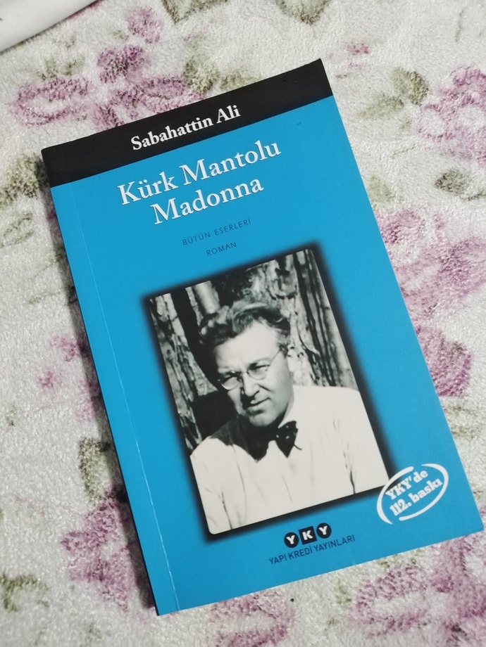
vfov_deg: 67.3
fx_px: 487
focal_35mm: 26
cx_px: 243
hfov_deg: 53.1
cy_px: 324
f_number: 1.8
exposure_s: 1/20
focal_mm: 3.62
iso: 456
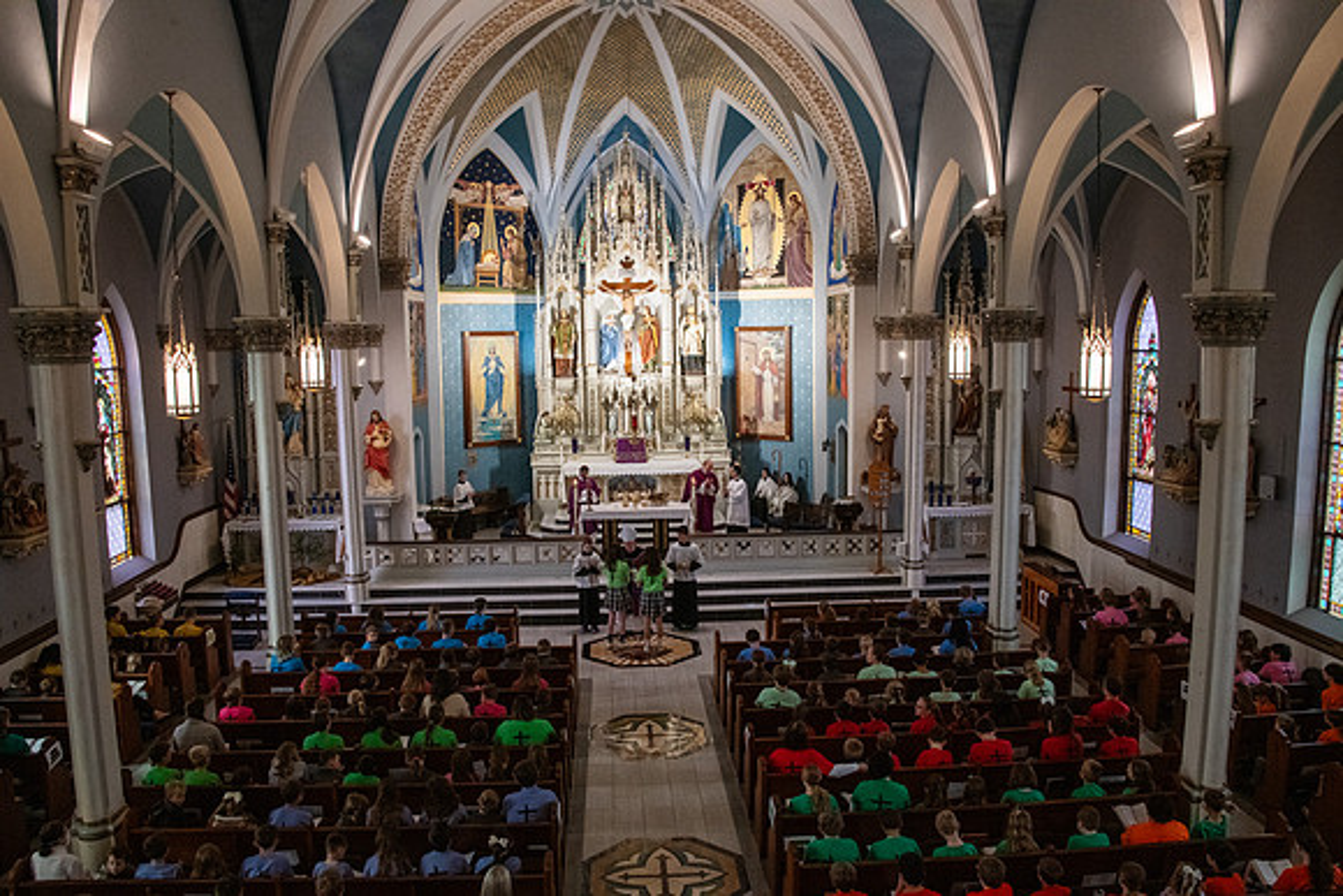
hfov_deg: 65.5
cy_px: 448
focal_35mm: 28
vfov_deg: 46.4
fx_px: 1045
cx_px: 672
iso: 4000
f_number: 11
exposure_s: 1/80
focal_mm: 28
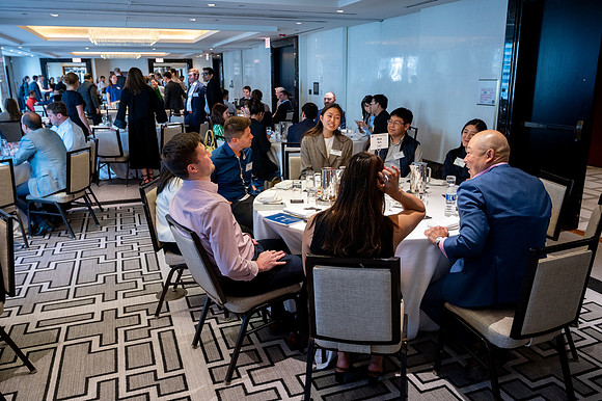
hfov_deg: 63.5
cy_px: 200
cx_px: 305
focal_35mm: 29
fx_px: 486
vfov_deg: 44.8
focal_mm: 28.5
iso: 1600
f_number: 4
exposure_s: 1/50
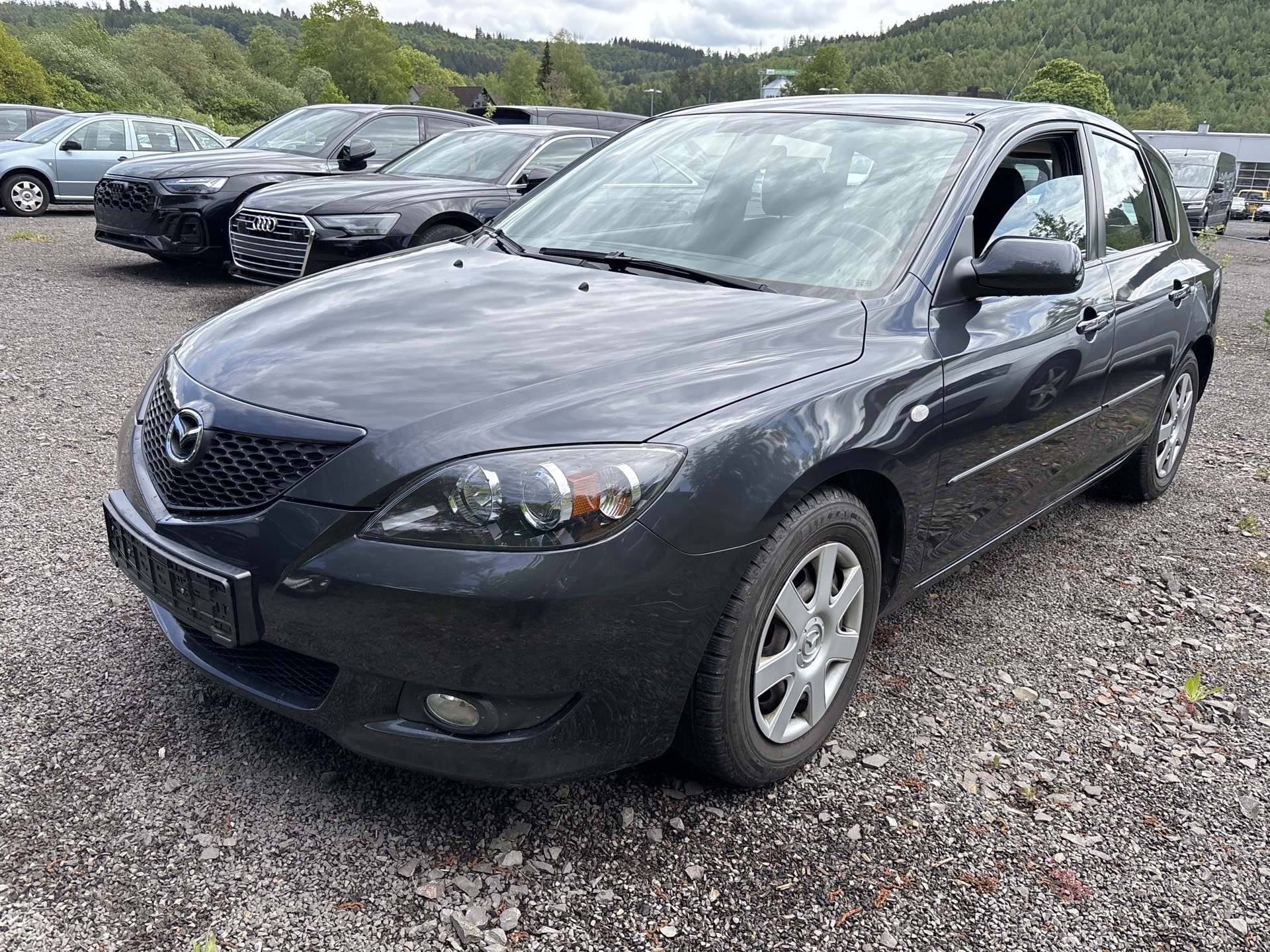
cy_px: 476
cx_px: 635
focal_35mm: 26
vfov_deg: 53.1
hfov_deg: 67.3
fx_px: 954
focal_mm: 5.96
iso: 50
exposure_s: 1/1418
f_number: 1.6
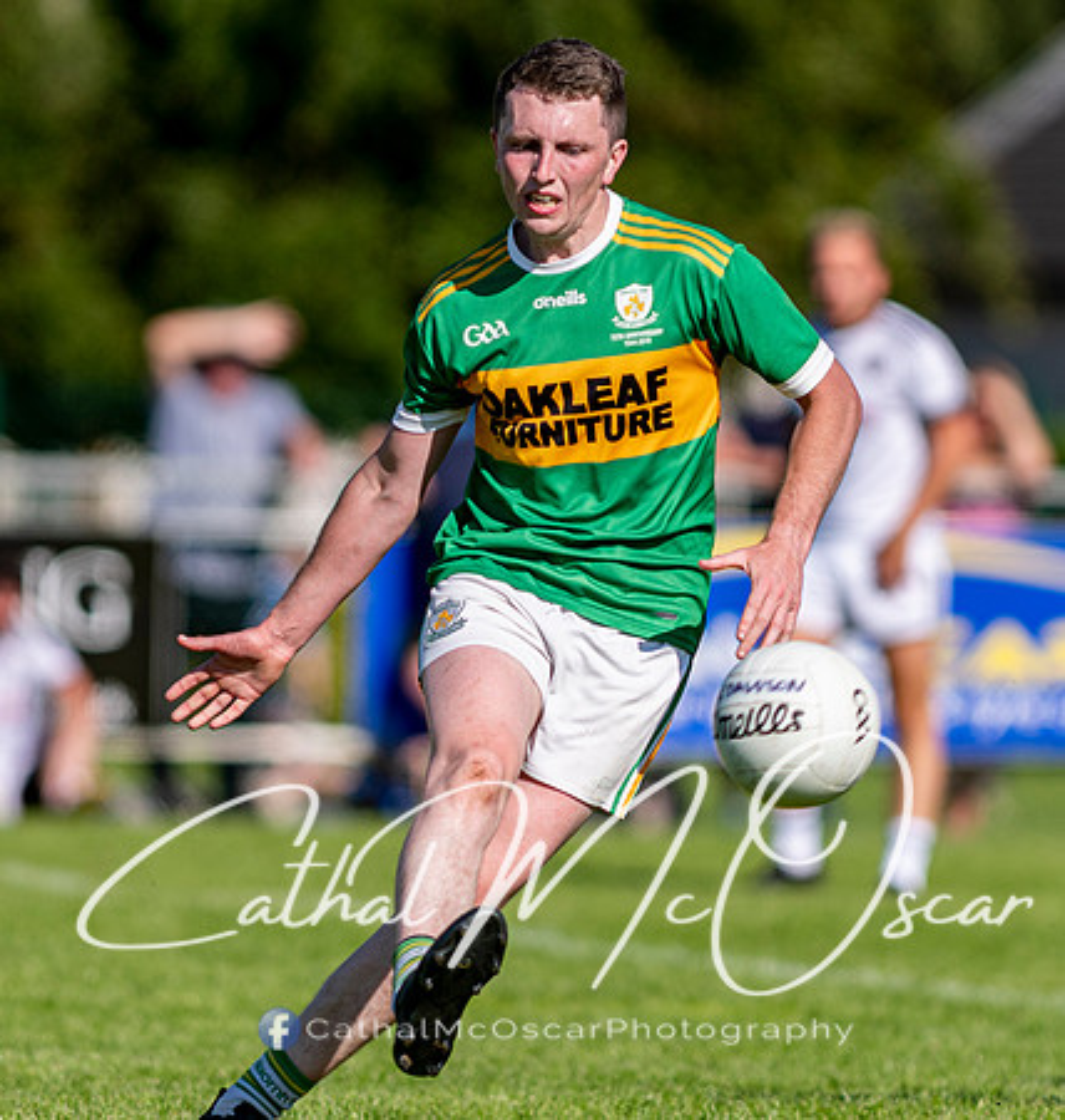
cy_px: 462
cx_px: 443
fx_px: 25018
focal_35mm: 701
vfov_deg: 2.6
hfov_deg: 2.4
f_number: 2.8
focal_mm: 300
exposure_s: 1/2500
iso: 100
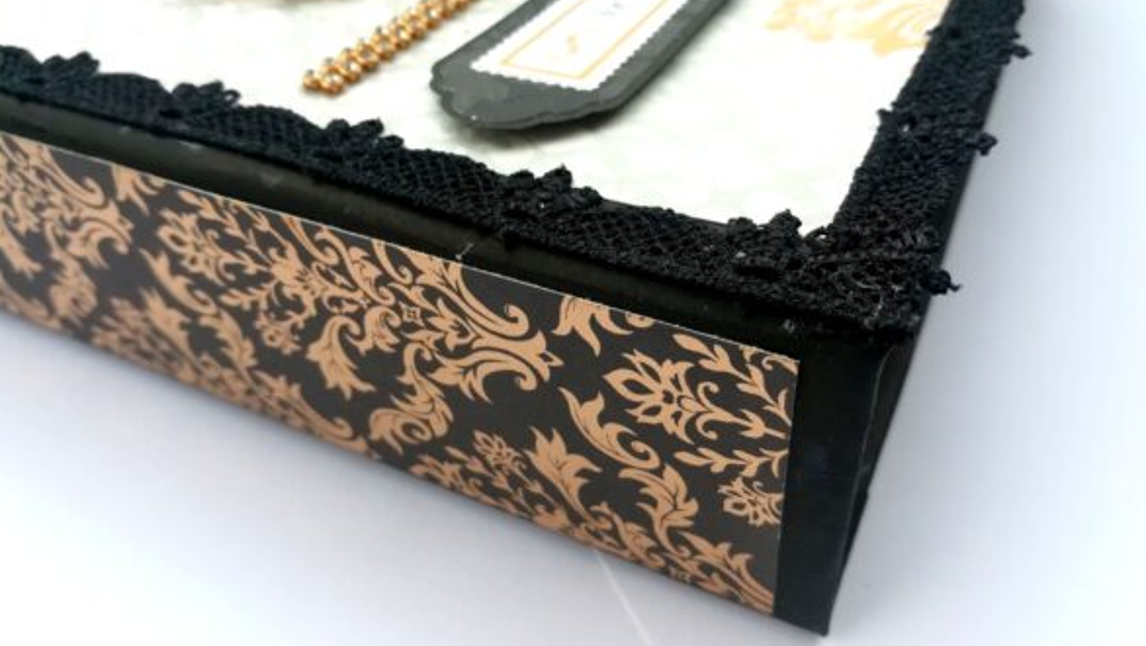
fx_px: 881
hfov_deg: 66.1
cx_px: 577
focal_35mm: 29
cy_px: 288
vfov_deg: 40.2
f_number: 2.2
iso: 64
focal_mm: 3.83
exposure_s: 1/100
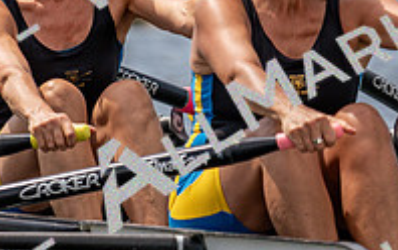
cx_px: -74
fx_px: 10940
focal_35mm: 1008
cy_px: 43
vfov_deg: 1.3
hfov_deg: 2.1
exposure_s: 1/1600
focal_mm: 338
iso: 250
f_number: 6.3
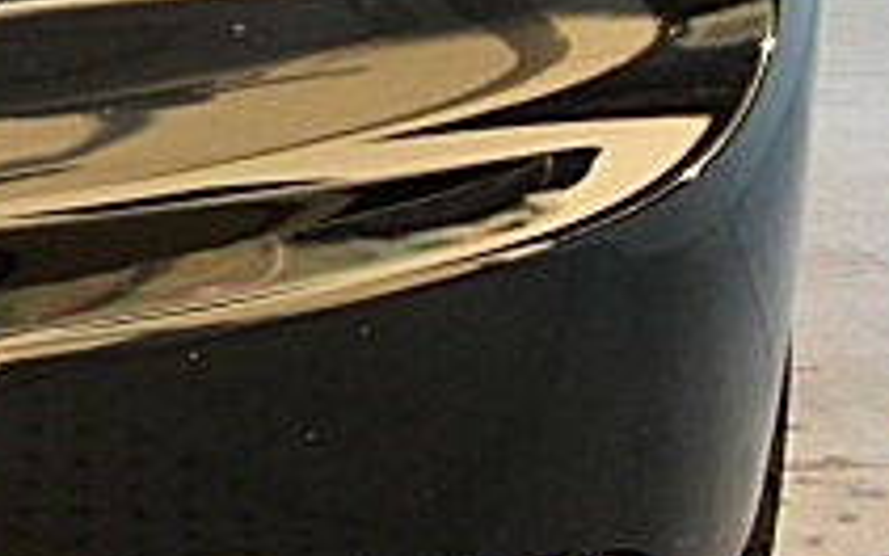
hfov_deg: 16.5
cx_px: -396
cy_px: -21
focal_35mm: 116
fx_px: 2811
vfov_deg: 11.2
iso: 50
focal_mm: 6.3
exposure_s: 1/80
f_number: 2.8
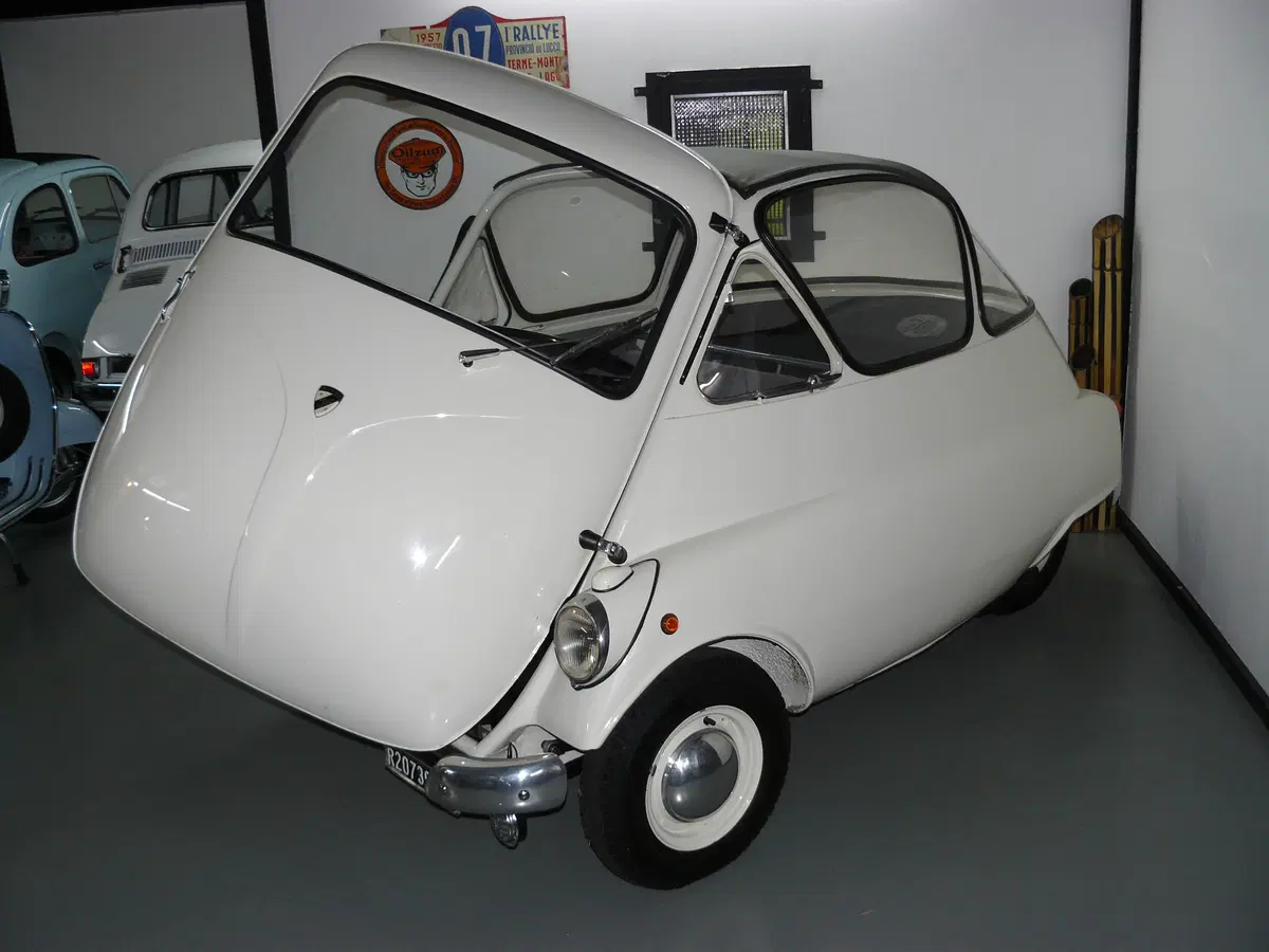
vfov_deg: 39.7
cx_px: 634
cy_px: 476
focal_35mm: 36
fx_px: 1320
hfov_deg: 51.4
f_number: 2.8
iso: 100
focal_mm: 6
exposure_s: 1/30
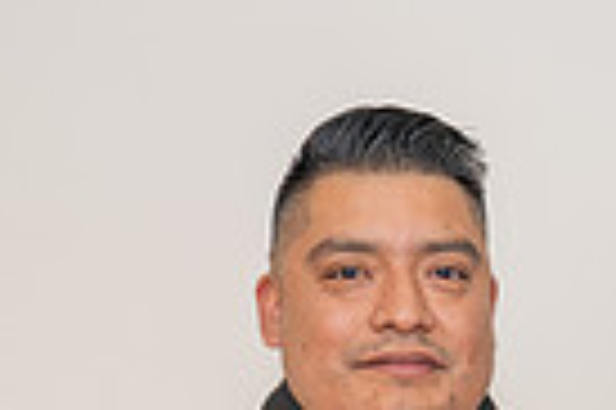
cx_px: 710
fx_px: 2752
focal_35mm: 161
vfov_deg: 8.3
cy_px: 597
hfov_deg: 12.5
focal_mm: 38
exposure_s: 1/160
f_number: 2.8
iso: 400
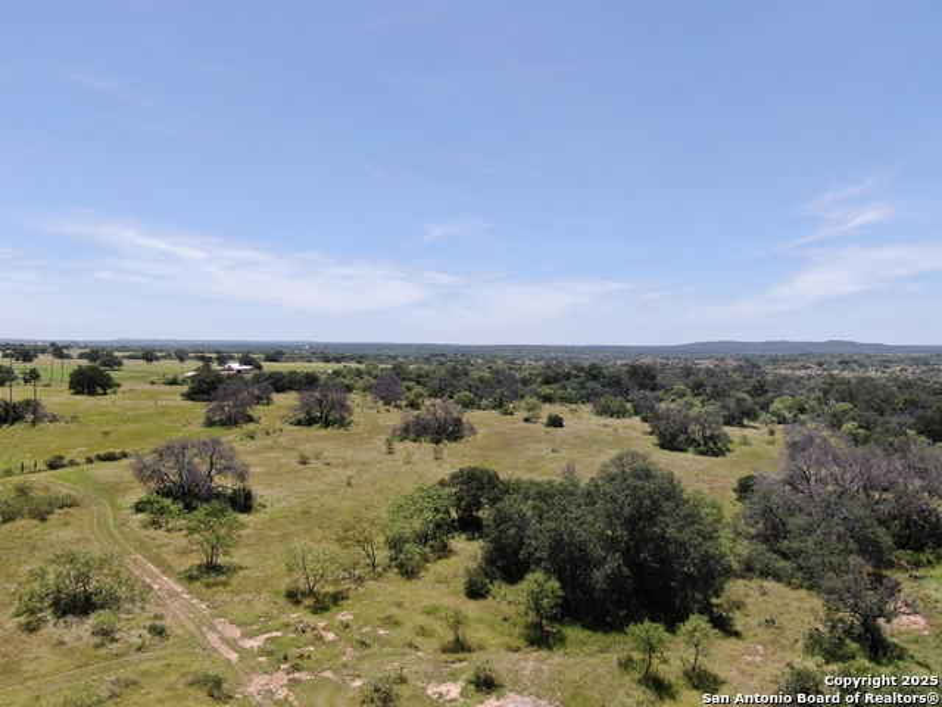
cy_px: 354
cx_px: 471
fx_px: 680
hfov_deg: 69.4
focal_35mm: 25
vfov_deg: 54.9
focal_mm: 4.48
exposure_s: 1/1250
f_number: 2.8
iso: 100
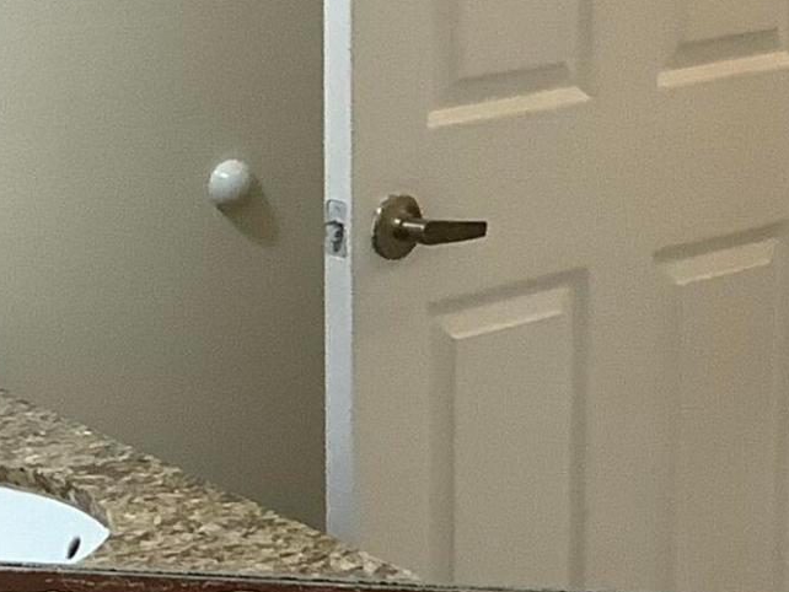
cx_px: 478
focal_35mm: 139
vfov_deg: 10.7
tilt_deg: -13.7
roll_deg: -1.6
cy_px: 325
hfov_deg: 14.2
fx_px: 3169
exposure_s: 1/60
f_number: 2.4
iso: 160
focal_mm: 3.3
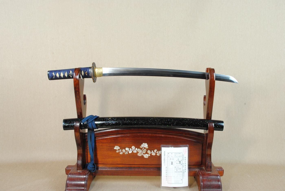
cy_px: 96
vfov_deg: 37.0
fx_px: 285
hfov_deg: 53.1
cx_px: 142
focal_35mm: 36
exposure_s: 1/2
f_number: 11
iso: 400
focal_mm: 24
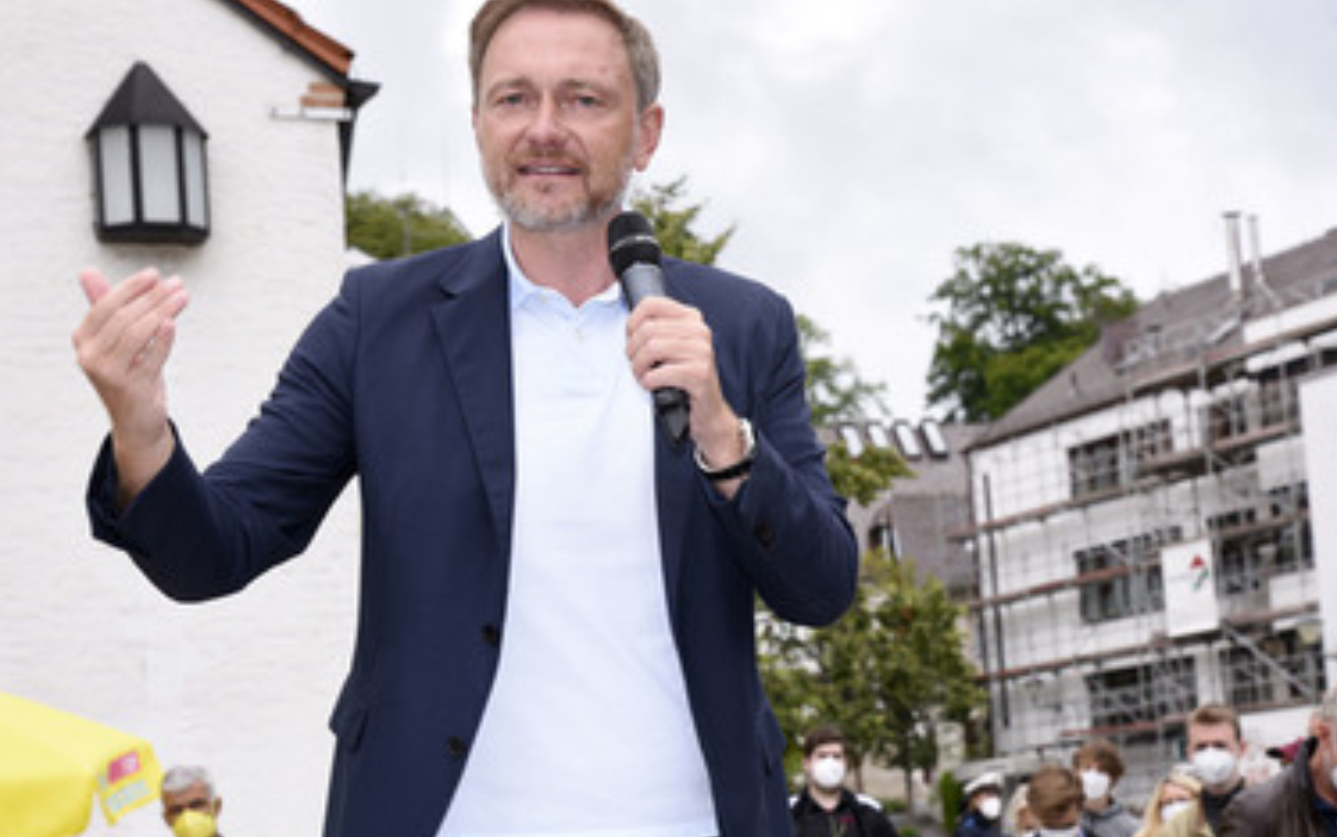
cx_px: 731
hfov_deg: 22.5
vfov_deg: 14.2
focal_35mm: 92
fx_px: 3353
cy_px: 472
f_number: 9
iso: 250
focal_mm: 75
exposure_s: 1/160
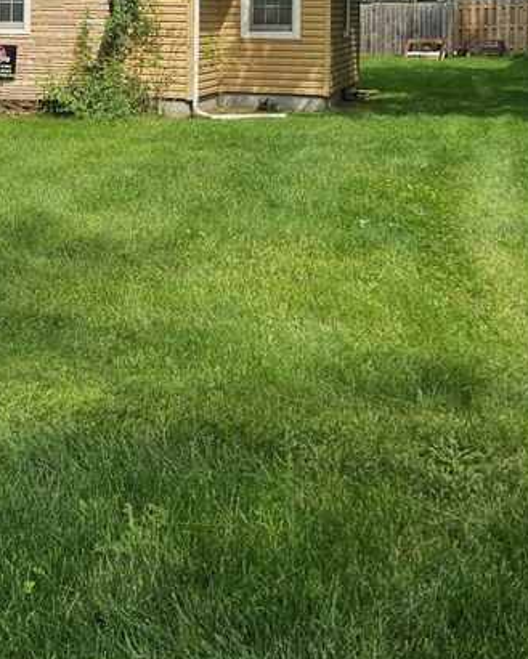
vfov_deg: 30.4
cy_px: 55
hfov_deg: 24.6
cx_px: -8
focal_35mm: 59
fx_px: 1152
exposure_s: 1/1000
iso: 10
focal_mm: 6.3
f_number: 1.7
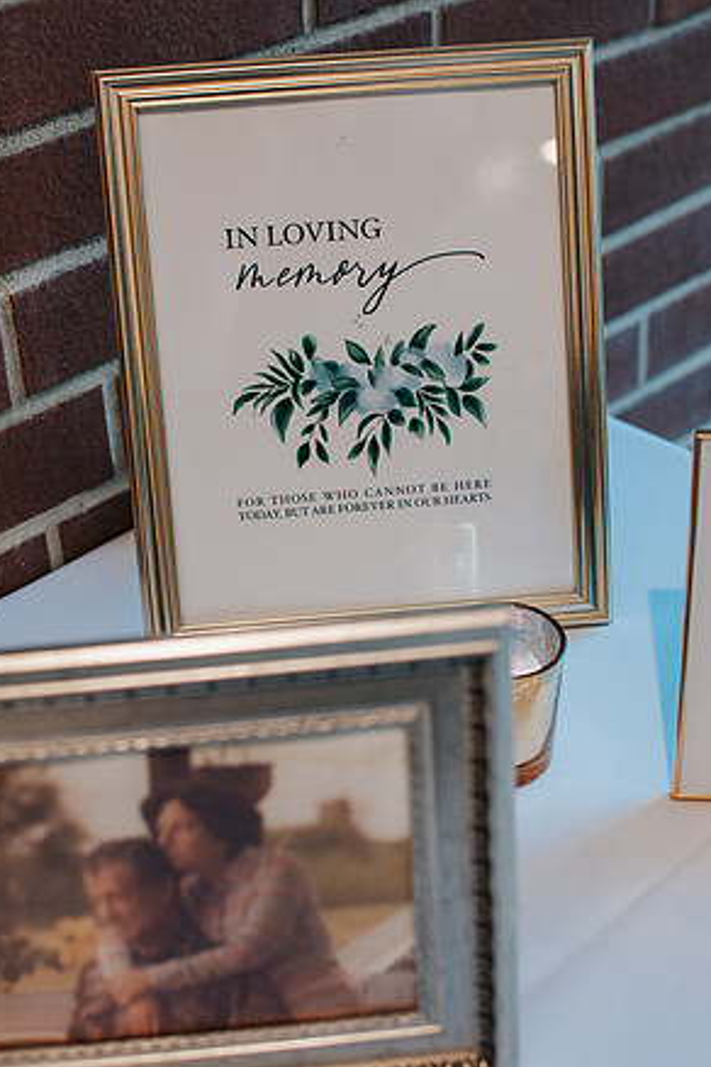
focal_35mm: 54
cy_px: 529
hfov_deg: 25.1
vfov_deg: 36.9
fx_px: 1600
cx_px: 351
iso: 400
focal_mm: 35
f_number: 3.2
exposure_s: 1/200
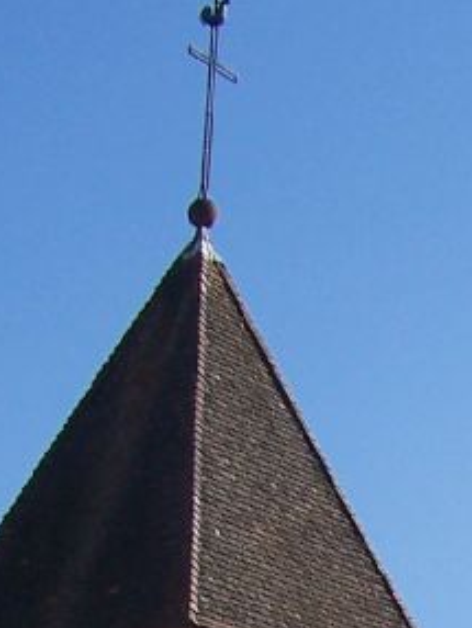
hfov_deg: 8.8
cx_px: 694
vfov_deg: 11.1
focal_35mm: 165
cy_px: 1150
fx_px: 2995
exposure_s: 1/750
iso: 80
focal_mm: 6.3
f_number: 4
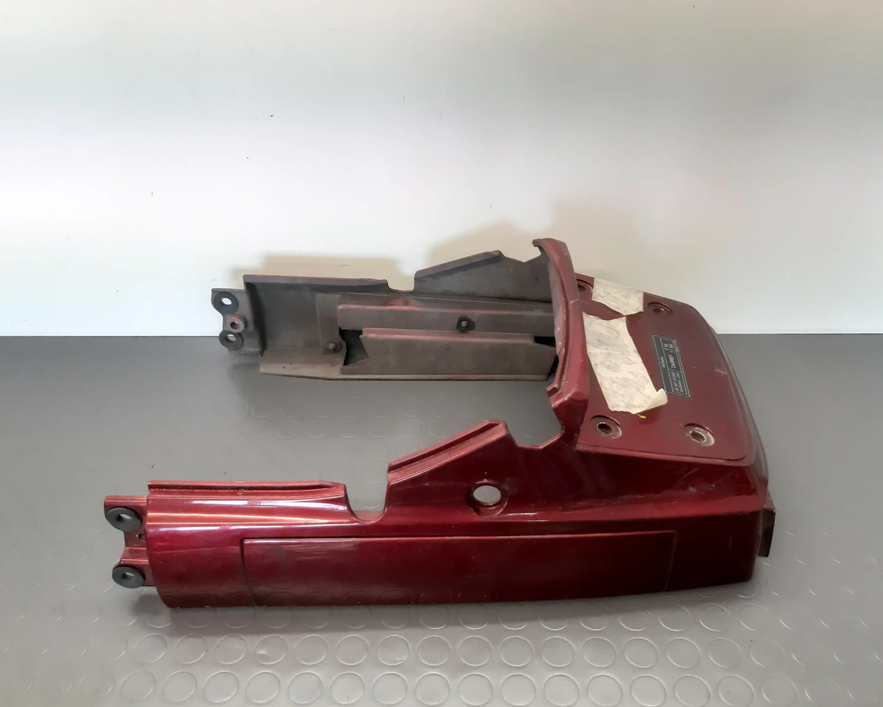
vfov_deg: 50.0
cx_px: 436
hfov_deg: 60.4
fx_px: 758
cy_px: 362
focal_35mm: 29
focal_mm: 3.93
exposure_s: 1/50
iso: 400
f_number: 1.7
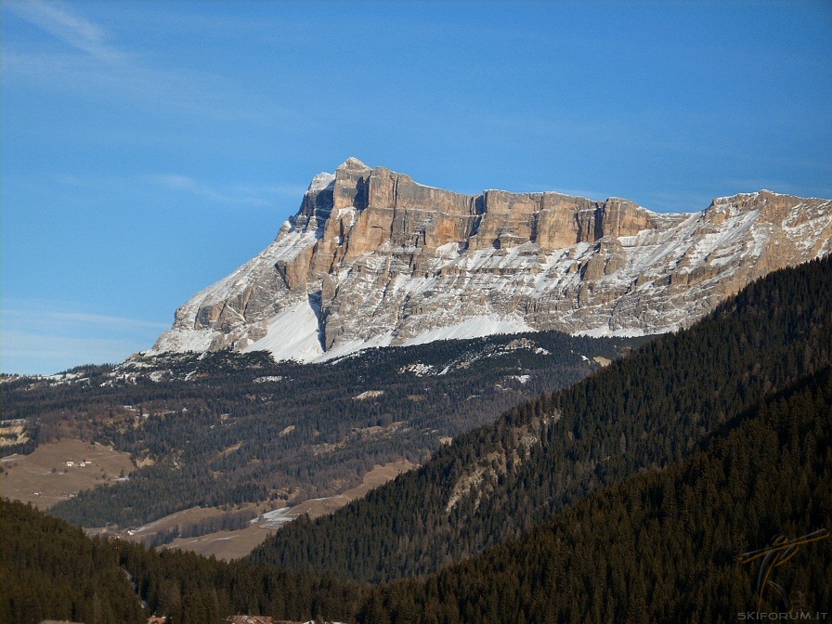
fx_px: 2716
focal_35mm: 113
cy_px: 312
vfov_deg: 13.1
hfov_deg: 17.4
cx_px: 416
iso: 64
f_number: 5.2
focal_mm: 18.6
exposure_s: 1/677
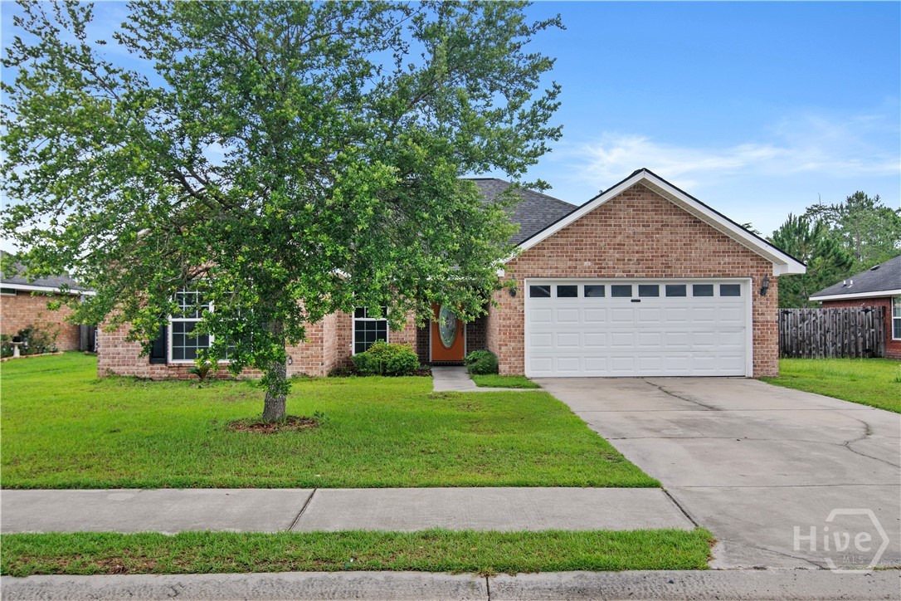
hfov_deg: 61.9
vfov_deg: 43.6
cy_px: 300
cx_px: 450
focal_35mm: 30
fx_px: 751
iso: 250
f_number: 7.1
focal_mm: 20
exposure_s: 1/160
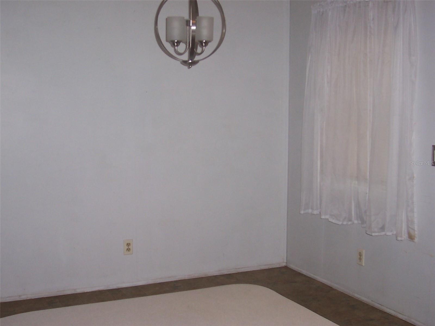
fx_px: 578
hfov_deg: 41.2
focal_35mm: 46
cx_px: 218
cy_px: 163
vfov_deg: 31.5
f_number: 3
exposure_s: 1/60
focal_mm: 7
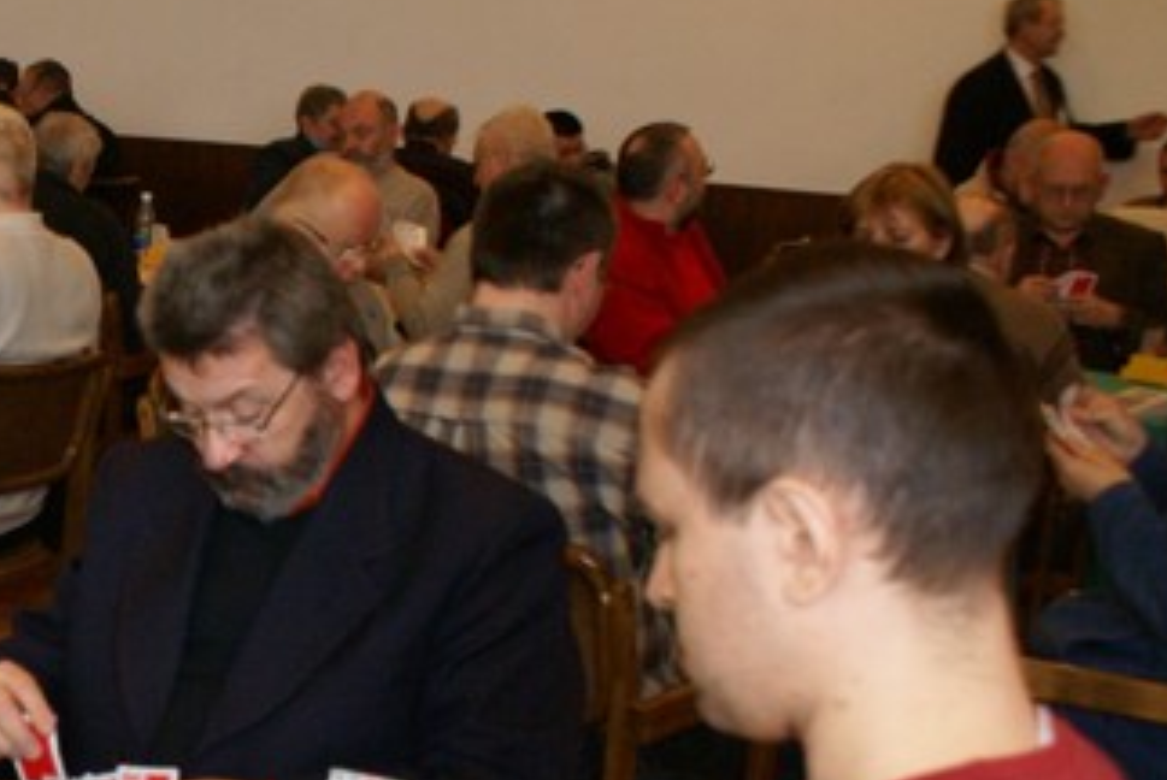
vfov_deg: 20.6
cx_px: -65
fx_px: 2109
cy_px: 672
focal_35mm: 65
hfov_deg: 28.5
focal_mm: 20
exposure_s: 1/30
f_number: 4
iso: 800
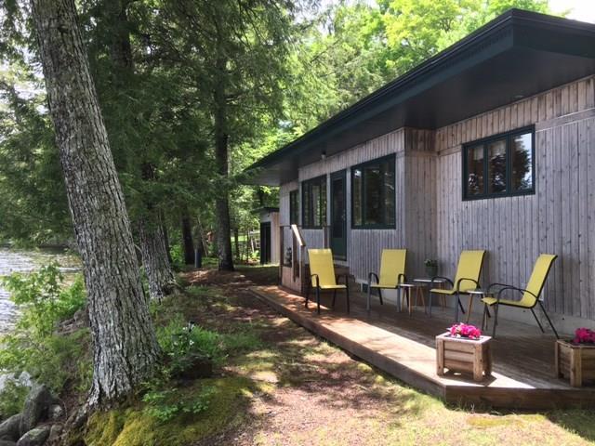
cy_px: 223
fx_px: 498
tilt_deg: +0.6
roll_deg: +0.3
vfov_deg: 48.2
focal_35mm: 29
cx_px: 298
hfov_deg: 61.7
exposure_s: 1/200
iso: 25
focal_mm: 4.15
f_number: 2.2
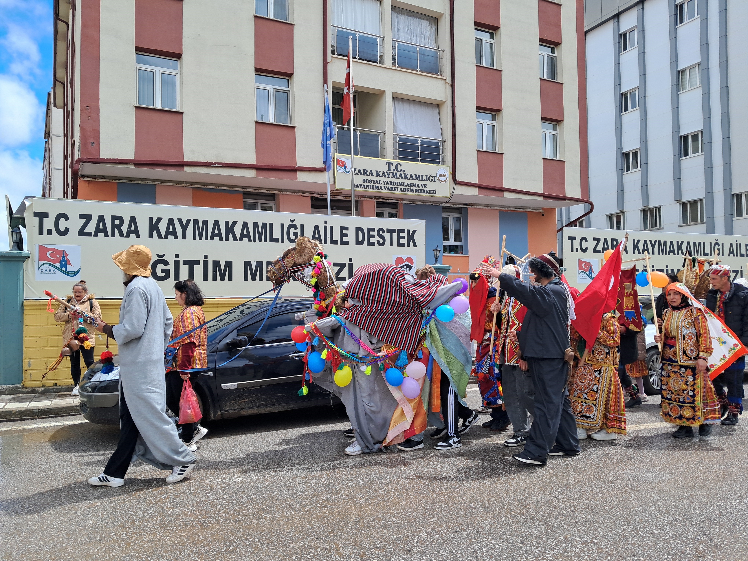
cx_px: 374
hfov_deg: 65.3
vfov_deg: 51.4
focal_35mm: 27
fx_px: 583
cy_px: 280
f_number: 1.8
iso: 50
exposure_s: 1/545
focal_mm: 4
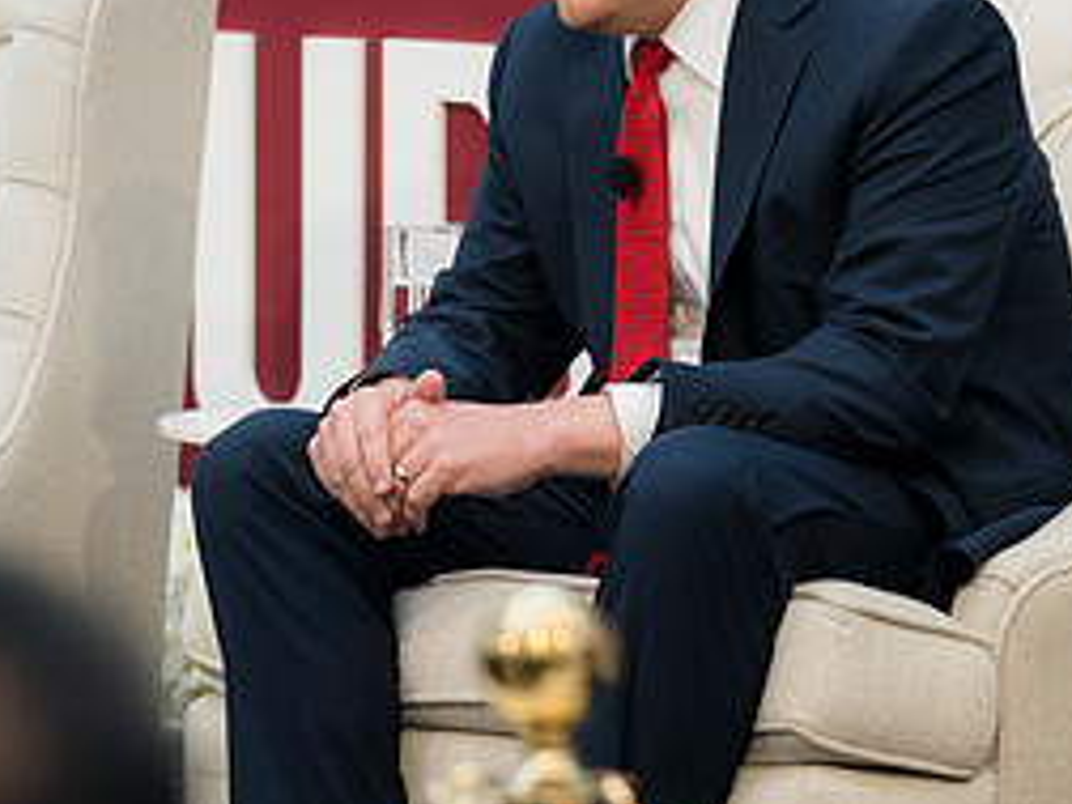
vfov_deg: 3.8
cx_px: 549
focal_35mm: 387
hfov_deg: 5.1
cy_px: 362
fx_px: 11985
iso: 500
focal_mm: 150
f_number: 4
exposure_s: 1/160
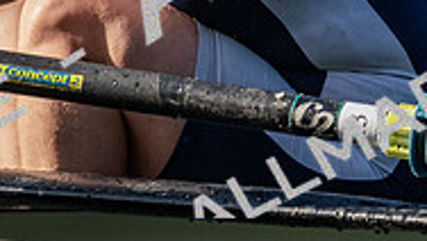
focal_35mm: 1935
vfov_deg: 0.6
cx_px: -61
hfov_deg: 1.1
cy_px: -171
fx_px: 21921
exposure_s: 1/2500
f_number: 4.5
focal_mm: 400
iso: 720
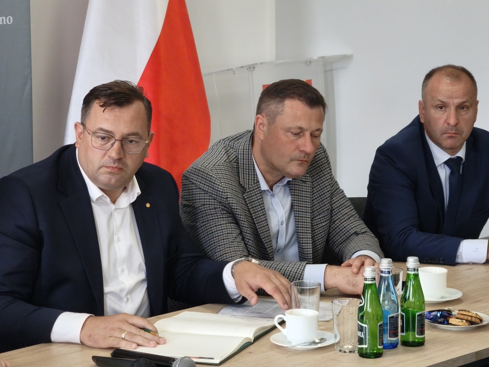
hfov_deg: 16.4
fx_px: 1695
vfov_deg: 12.3
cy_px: 184
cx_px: 244
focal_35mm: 120
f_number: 2
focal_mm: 8.8
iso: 640
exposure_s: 1/99.9
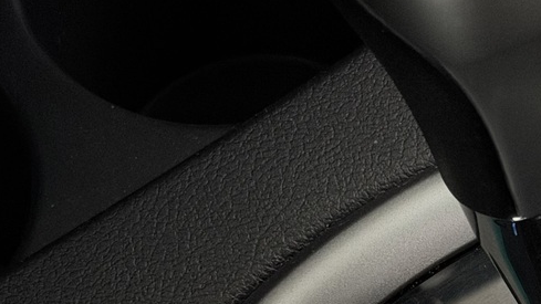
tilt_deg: -56.1
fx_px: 2209
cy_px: 355
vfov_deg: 7.8
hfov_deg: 13.8
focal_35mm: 154
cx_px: 474
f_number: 1.78
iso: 250
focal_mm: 6.76
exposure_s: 1/33
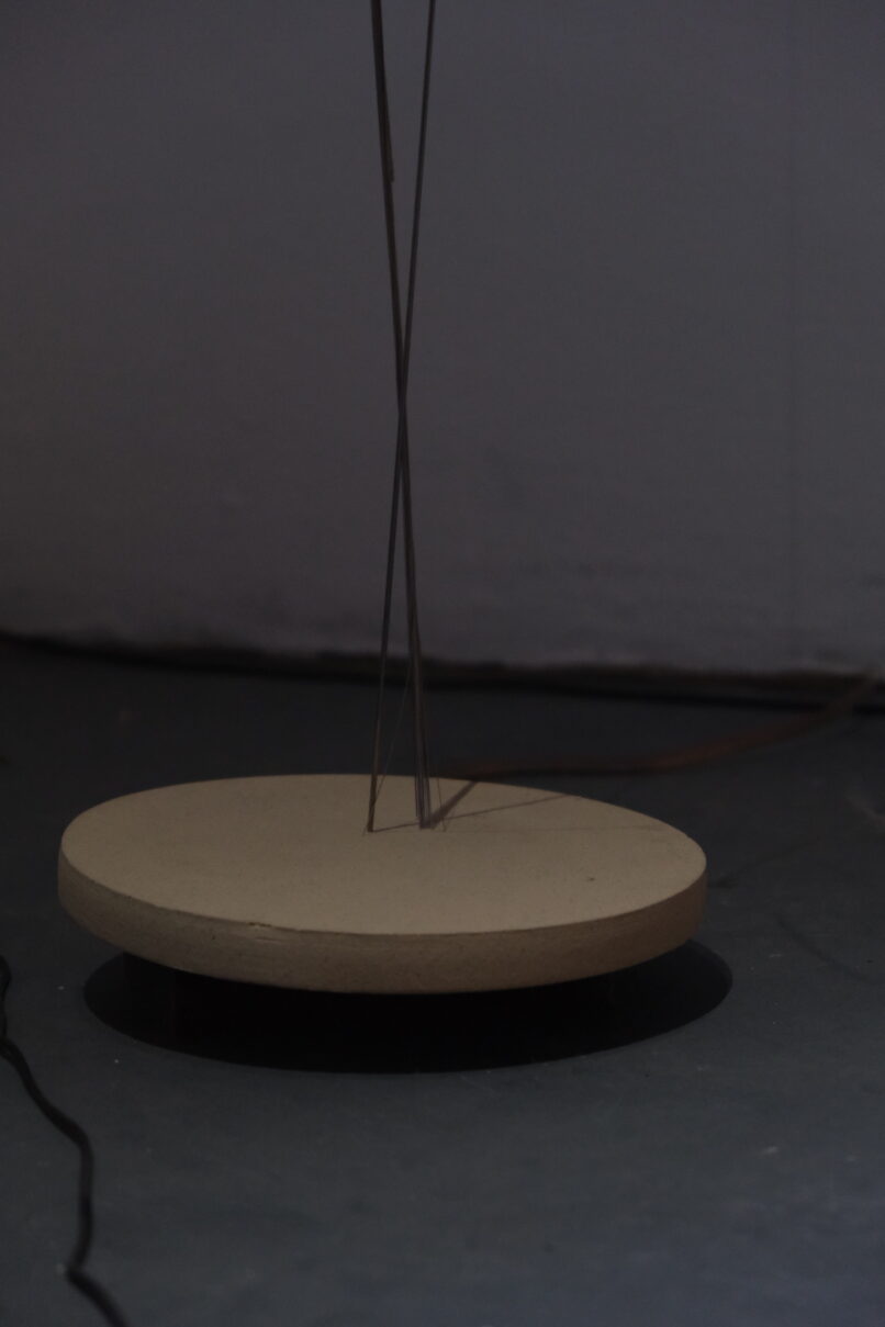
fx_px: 3060
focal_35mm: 83
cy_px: 664
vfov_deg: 24.5
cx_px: 442
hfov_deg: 16.5
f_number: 4
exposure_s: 1/28
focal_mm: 55
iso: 3200
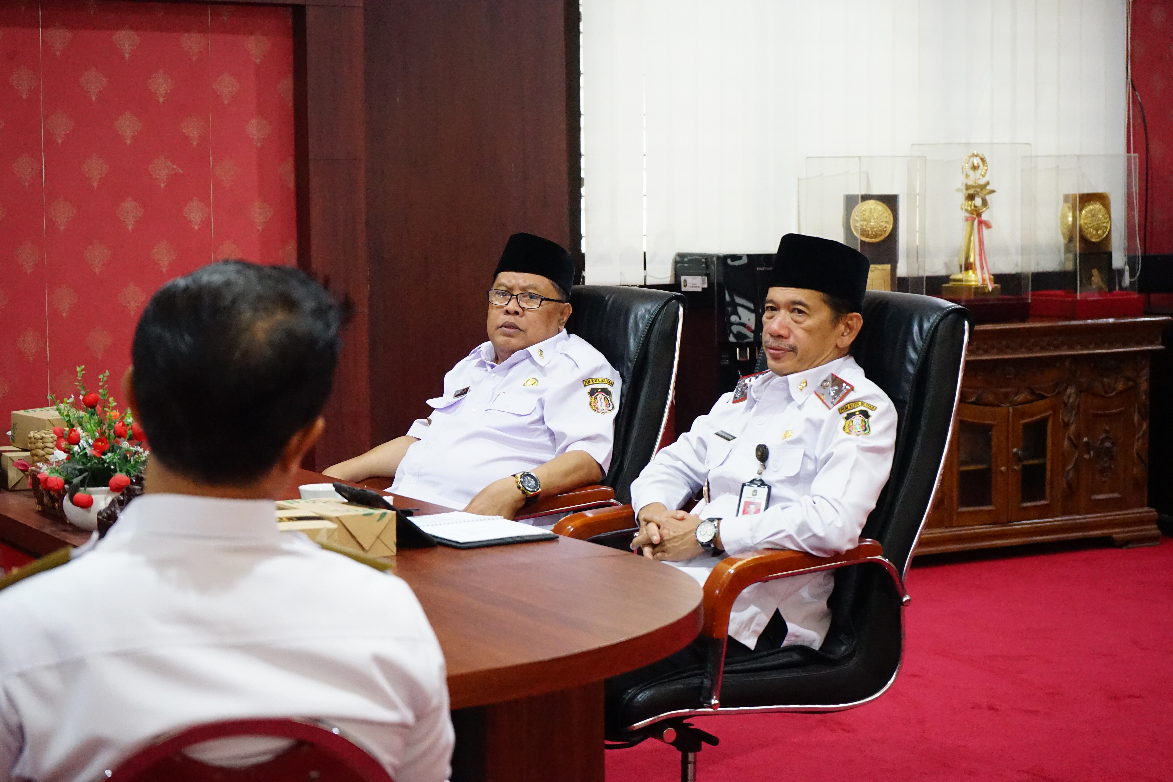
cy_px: 391
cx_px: 586
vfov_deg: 19.5
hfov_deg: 28.8
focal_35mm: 70
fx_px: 2281
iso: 8000
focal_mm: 70
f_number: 6.3
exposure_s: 1/80
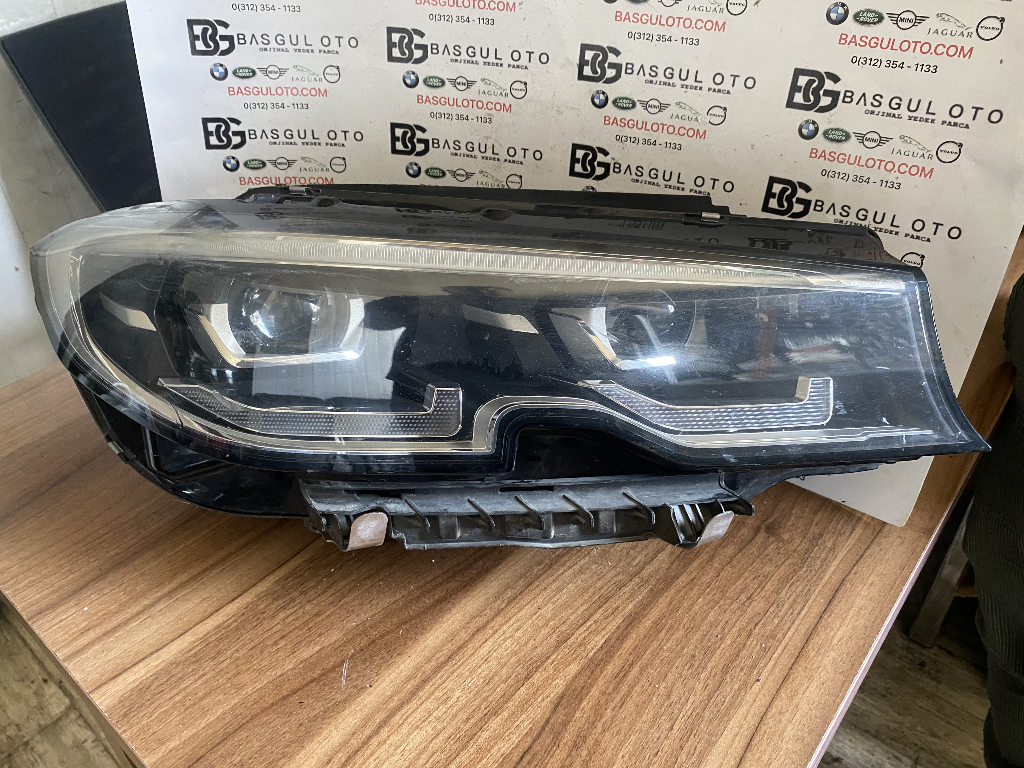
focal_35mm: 26
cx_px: 512
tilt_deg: -36.2
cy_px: 384
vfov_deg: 53.1
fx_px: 769
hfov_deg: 67.3
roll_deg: +4.1
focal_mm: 4.25
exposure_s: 1/60
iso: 400
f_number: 1.8
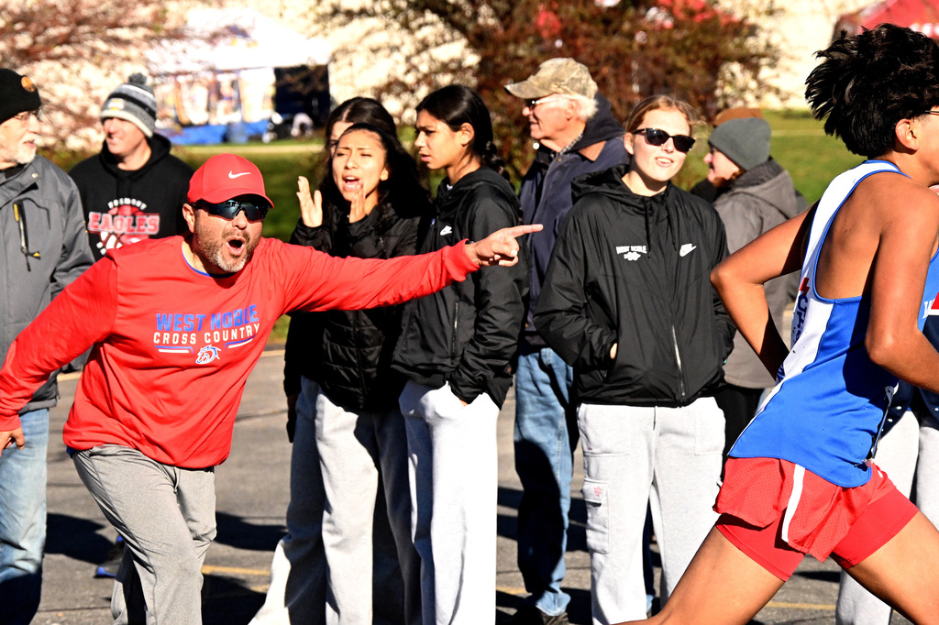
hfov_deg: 12.5
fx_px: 4302
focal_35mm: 165
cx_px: 470
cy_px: 312
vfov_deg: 8.3
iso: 3200
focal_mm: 110
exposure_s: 1/8000
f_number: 7.1
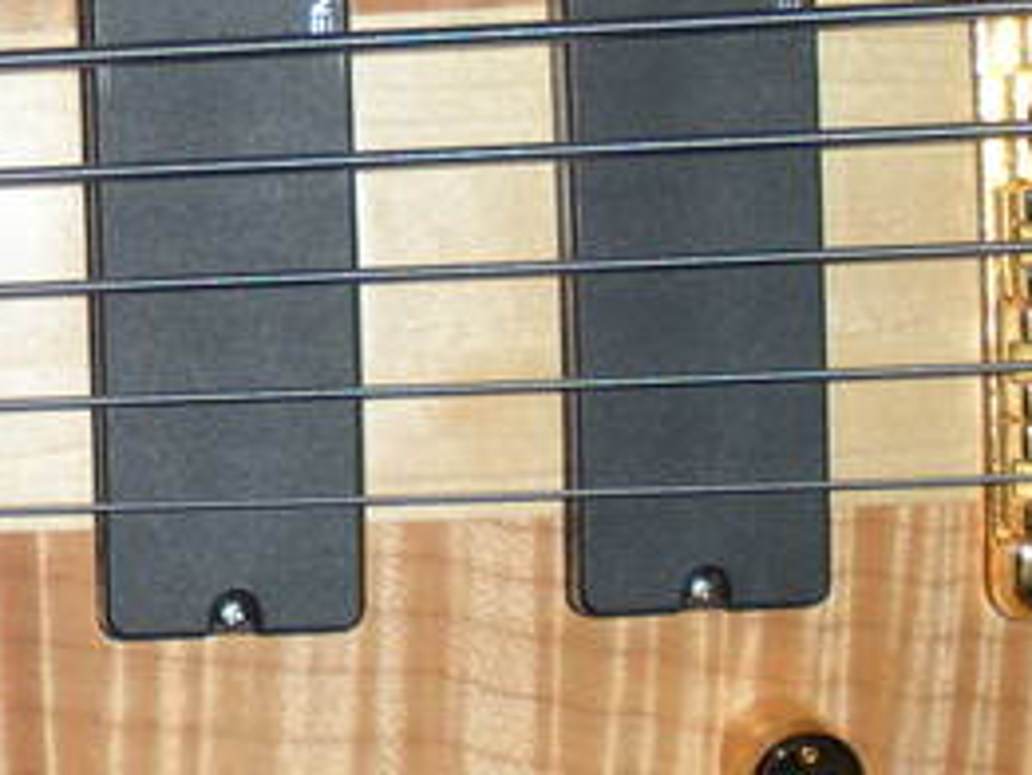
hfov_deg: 13.7
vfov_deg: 10.5
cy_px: 206
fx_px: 4206
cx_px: -99
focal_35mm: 141
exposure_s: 1/60
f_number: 3.5
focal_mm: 6.3
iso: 64
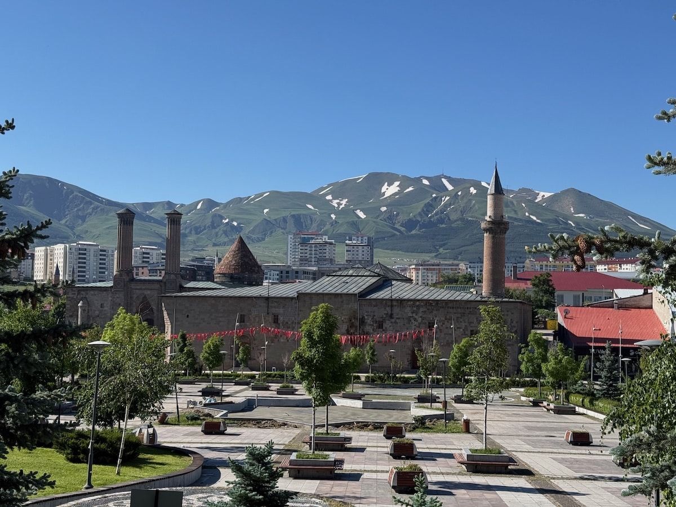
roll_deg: -1.0
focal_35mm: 48
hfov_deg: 39.7
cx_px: 338
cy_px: 254
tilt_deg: +3.3
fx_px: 937
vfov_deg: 30.3
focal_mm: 6.76
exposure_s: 1/4329
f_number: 1.78
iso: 64
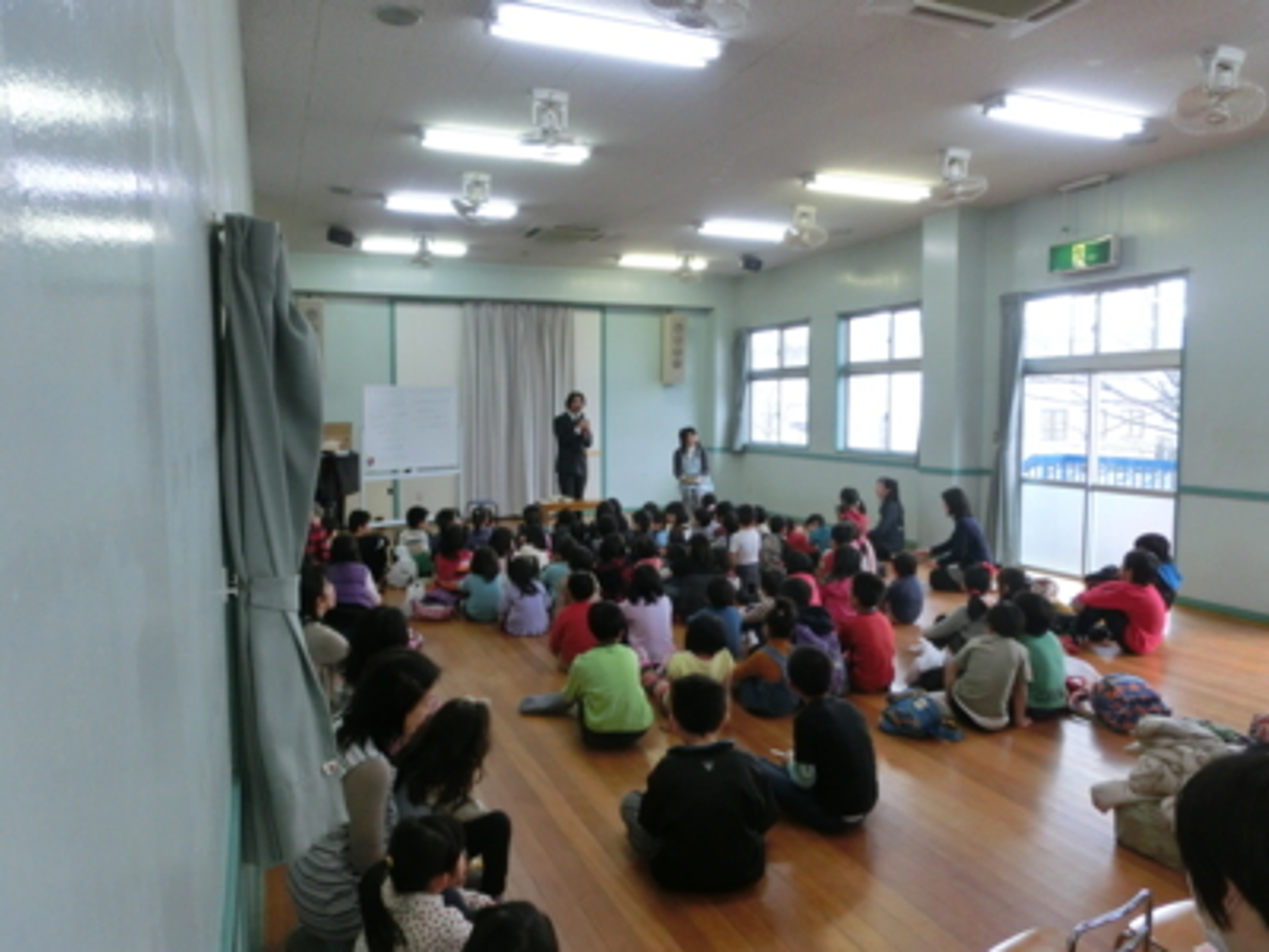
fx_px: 880
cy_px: 476
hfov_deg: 71.6
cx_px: 634
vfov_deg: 56.8
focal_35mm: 24
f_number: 3
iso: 250
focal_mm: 4.24
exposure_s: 1/125
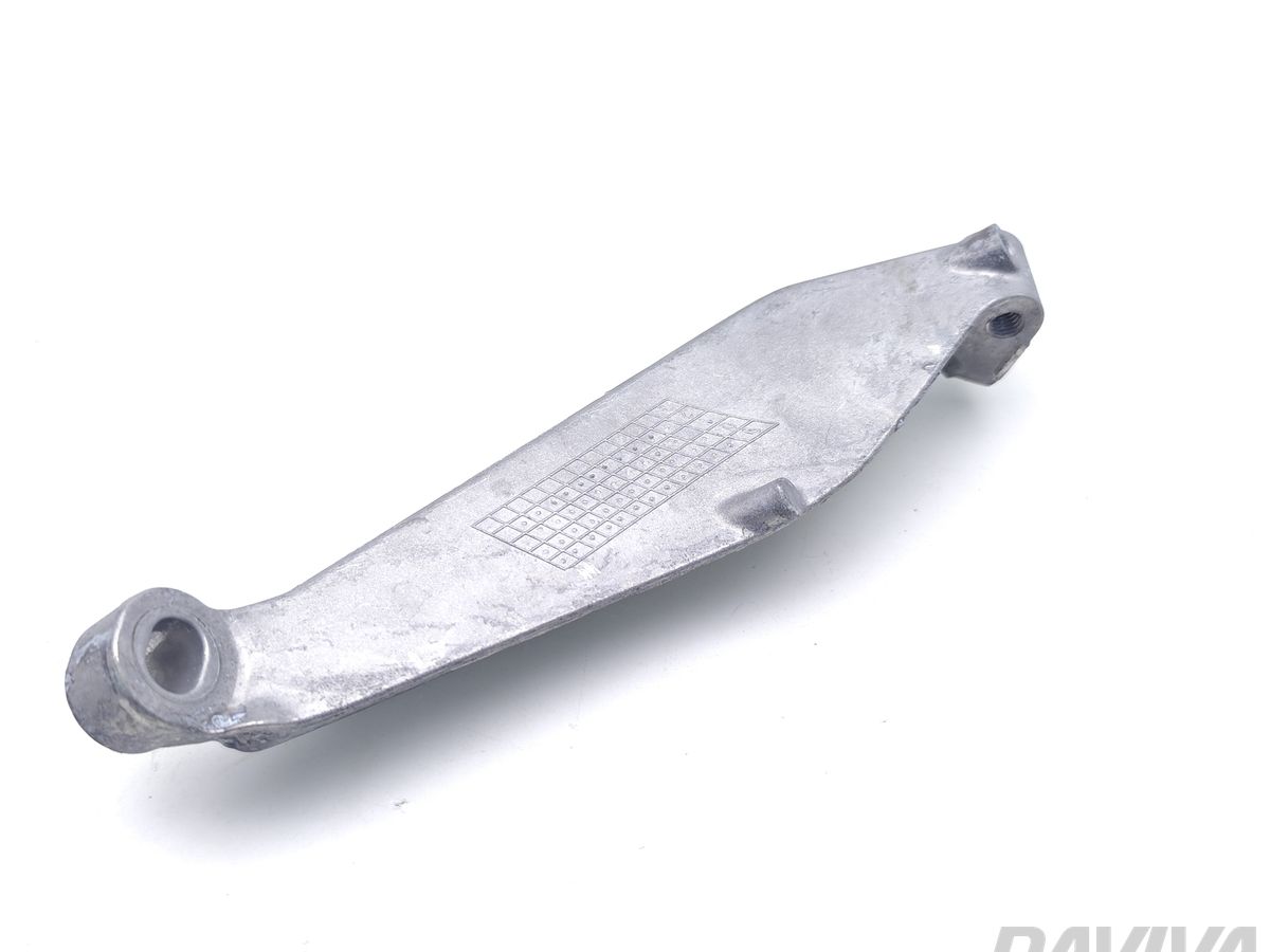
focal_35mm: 32
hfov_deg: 56.8
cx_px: 611
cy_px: 504
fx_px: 1174
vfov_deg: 44.1
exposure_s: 1/100
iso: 80
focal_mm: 6.19
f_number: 1.65
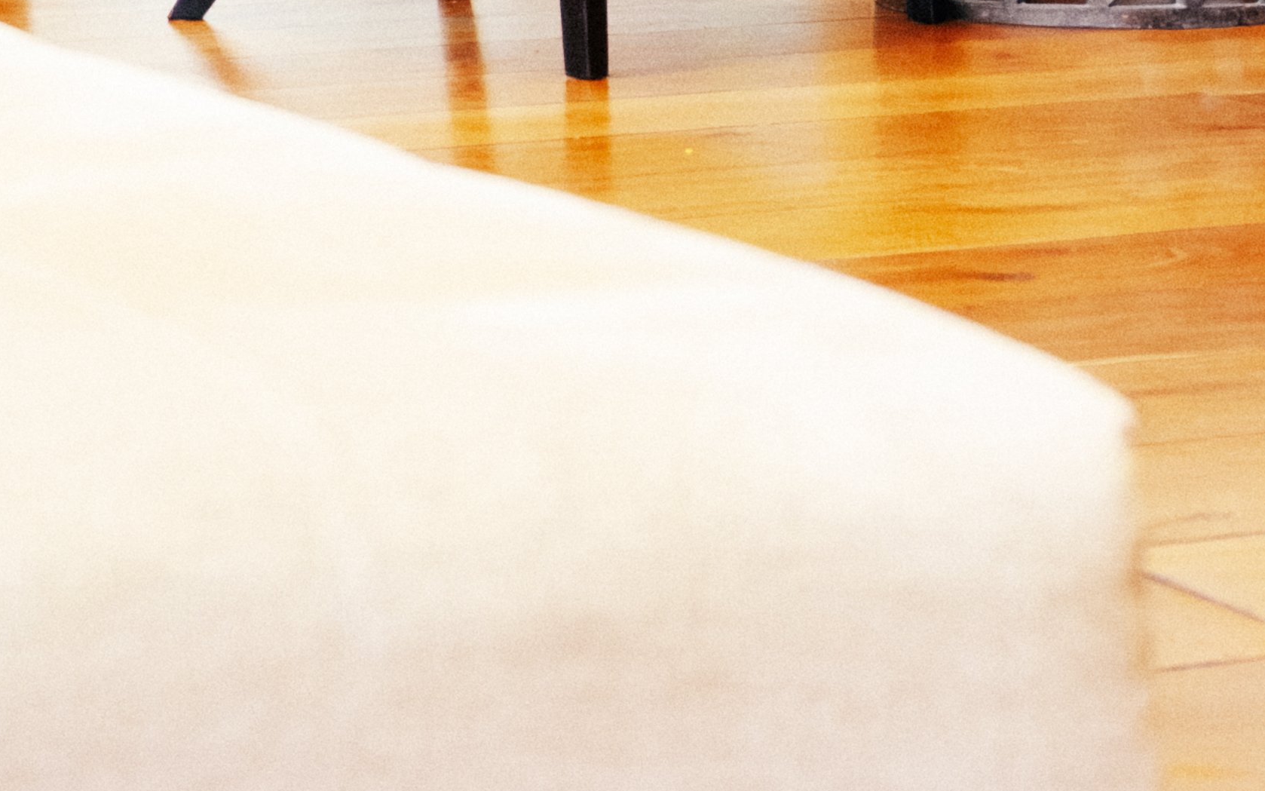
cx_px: -547
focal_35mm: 117
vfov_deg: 10.7
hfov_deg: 16.5
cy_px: -464
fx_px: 4023
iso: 800
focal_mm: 23
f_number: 4.2
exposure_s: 1/125
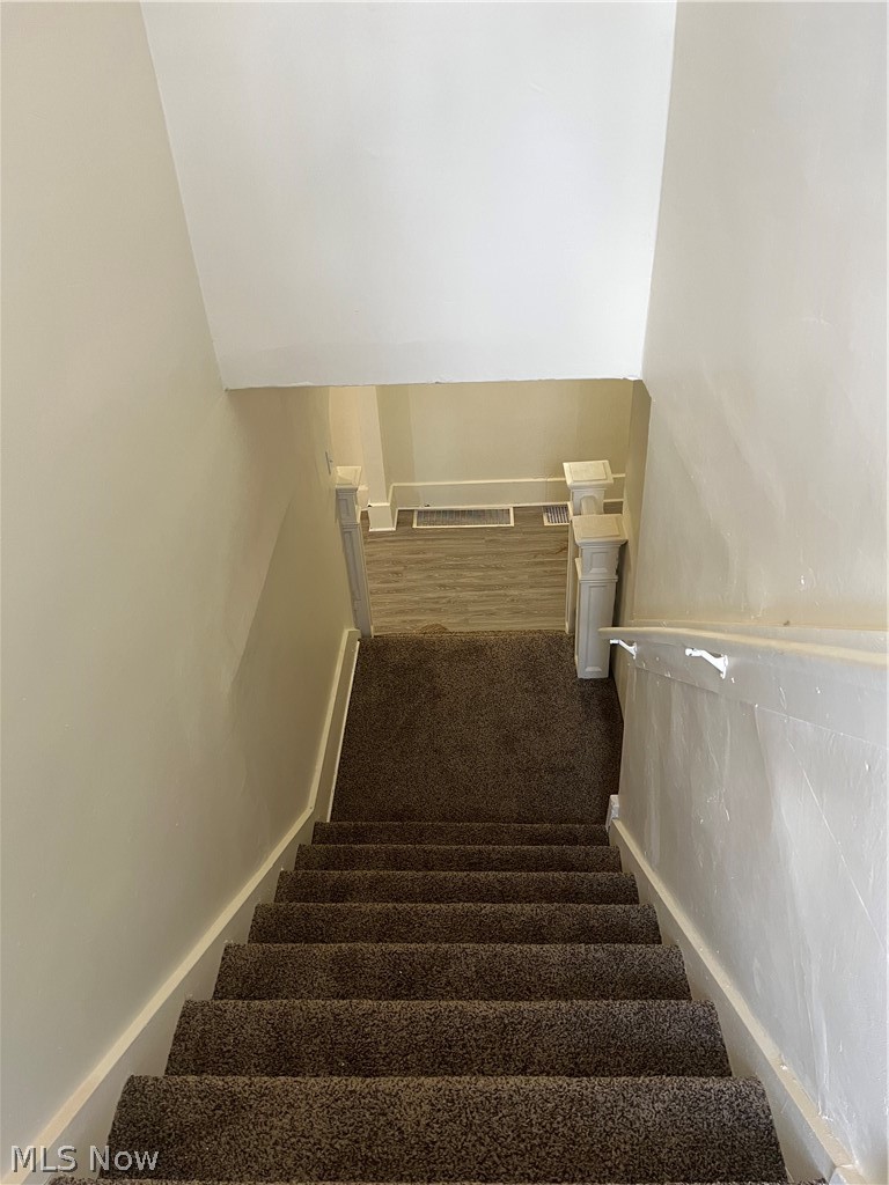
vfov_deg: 67.3
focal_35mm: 26
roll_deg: +4.6
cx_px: 444
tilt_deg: -36.2
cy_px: 592
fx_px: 890
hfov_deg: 53.1
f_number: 1.5
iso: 160
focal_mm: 5.7
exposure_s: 1/60
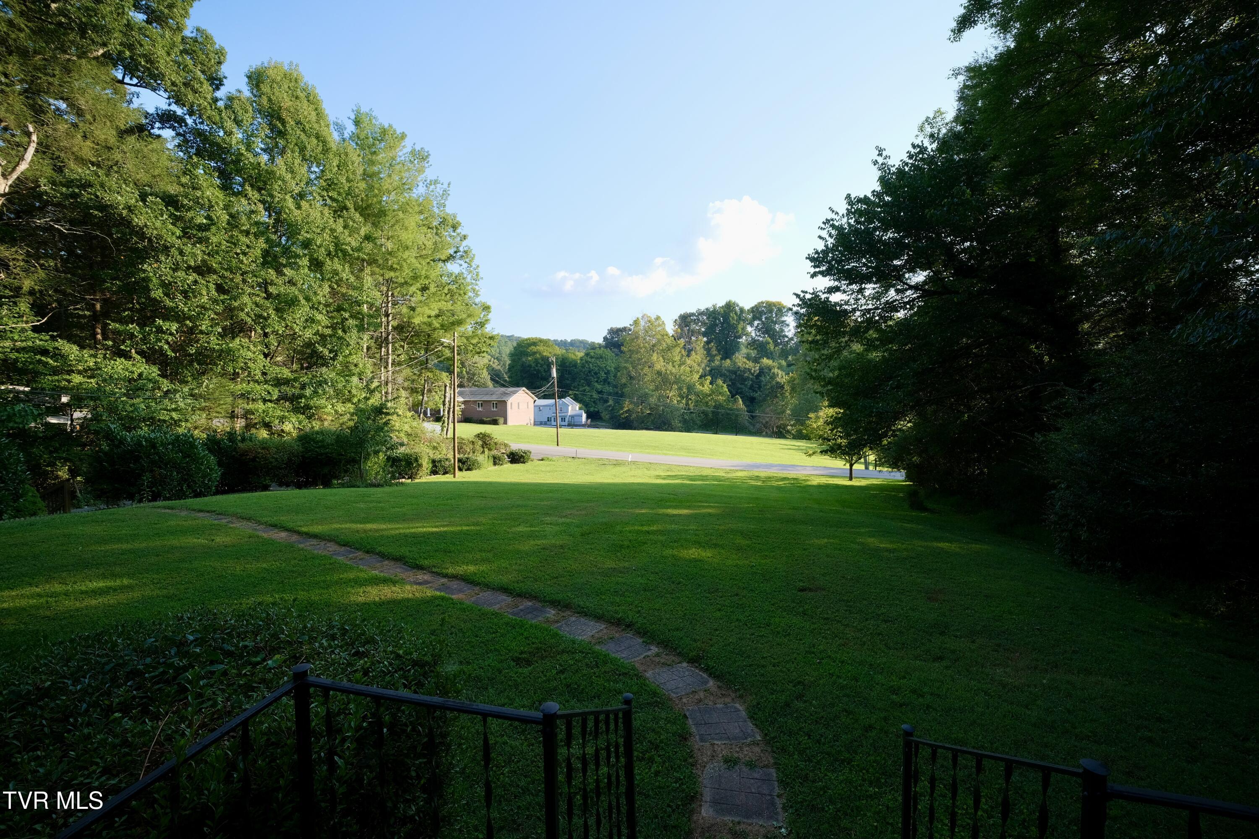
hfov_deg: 104.3
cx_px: 630
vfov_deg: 81.2
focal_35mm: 14
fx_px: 490
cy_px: 420
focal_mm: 9
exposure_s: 1/250
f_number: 5.6
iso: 400
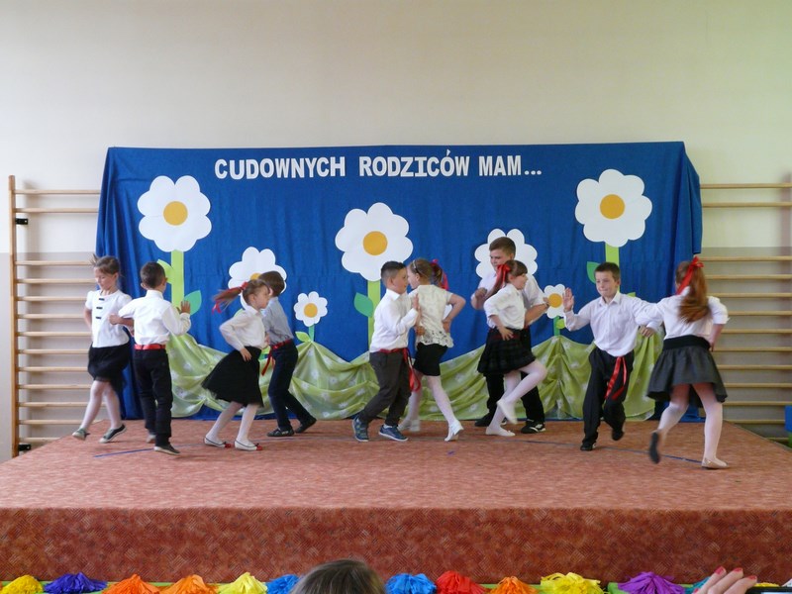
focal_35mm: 51
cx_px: 396
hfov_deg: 37.5
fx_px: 1167
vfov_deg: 28.6
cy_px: 297
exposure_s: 1/80
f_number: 3.2
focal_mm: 8.3
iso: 320
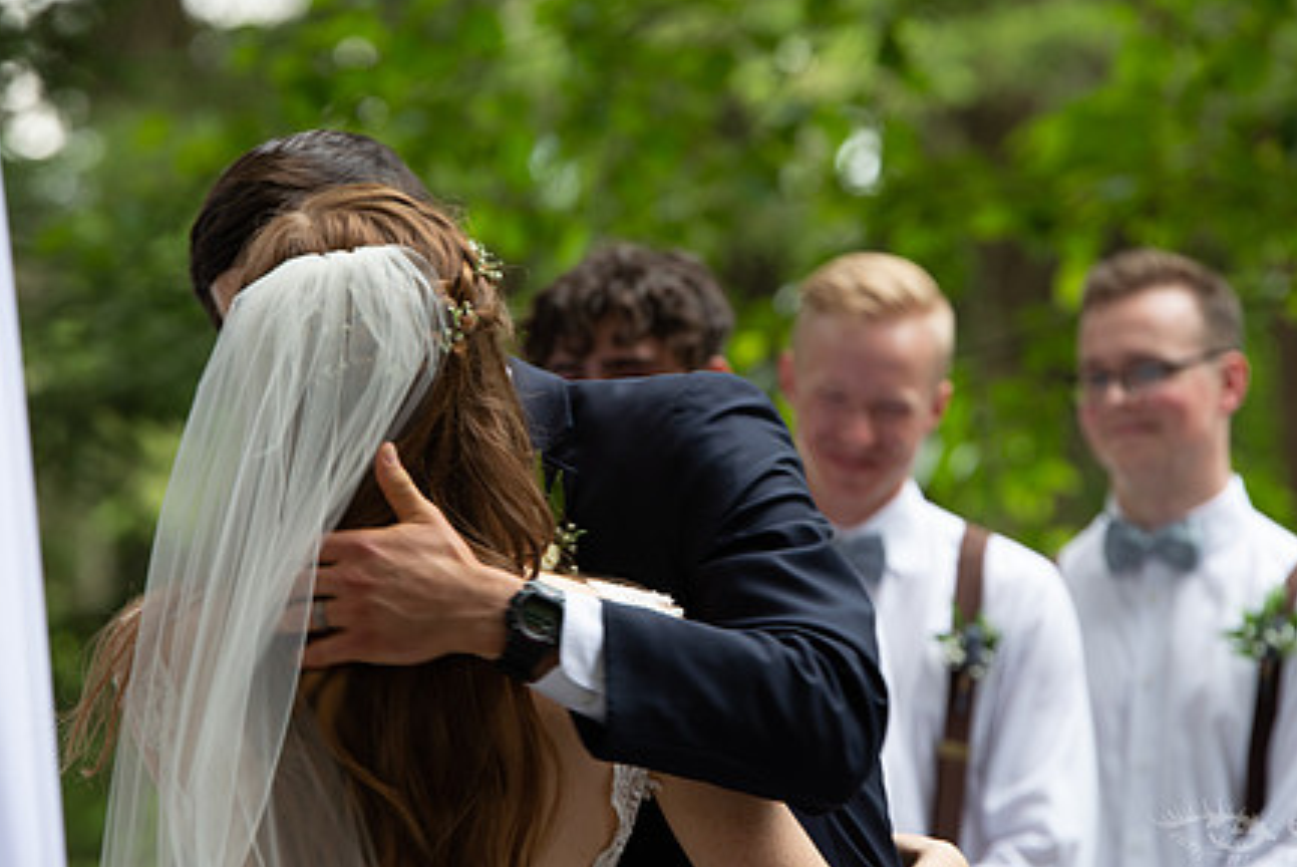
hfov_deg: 7.7
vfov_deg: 5.1
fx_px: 9698
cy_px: 366
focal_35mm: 269
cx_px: 632
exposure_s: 1/125
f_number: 5.6
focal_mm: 200
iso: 400
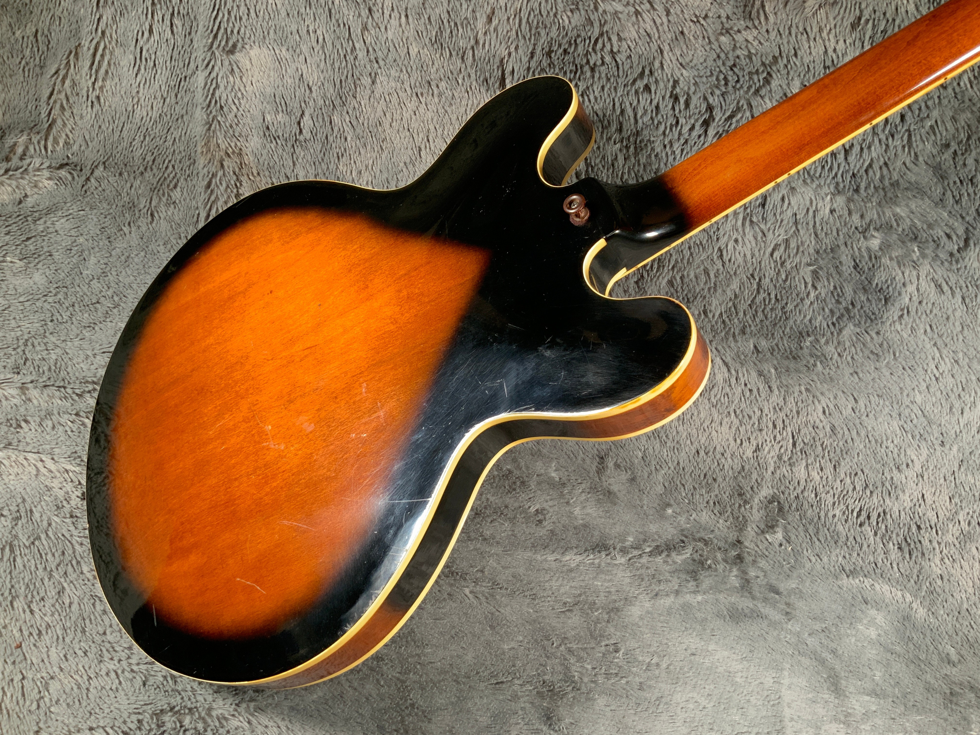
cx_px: 490
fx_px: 821
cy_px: 368
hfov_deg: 61.7
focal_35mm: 29
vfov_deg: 48.2
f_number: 1.8
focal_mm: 3
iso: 80
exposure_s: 1/52
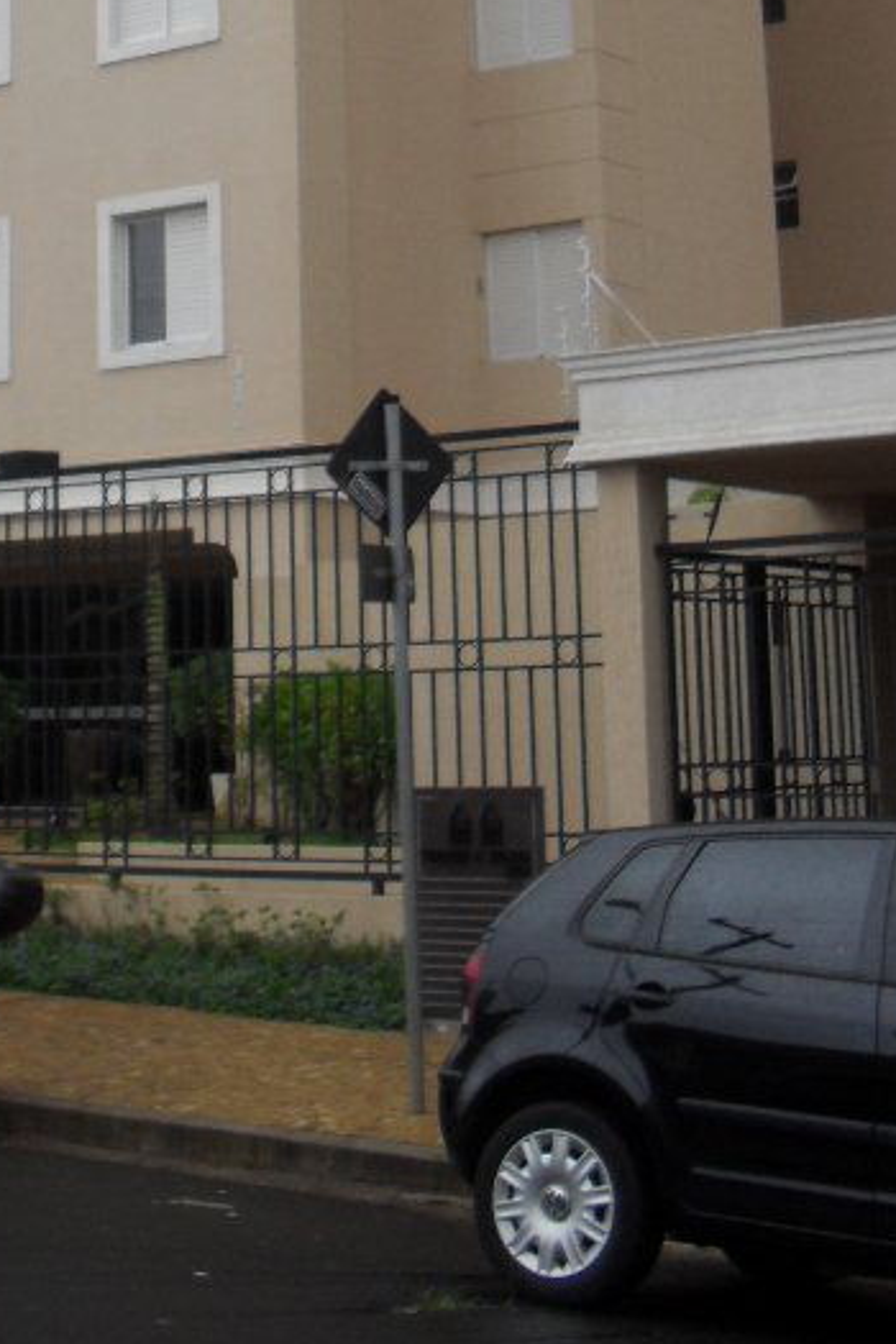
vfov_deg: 27.1
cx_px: 90
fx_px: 2650
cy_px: 41
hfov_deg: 18.9
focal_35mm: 71
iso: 100
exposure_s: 1/500
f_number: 3.2
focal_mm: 6.3
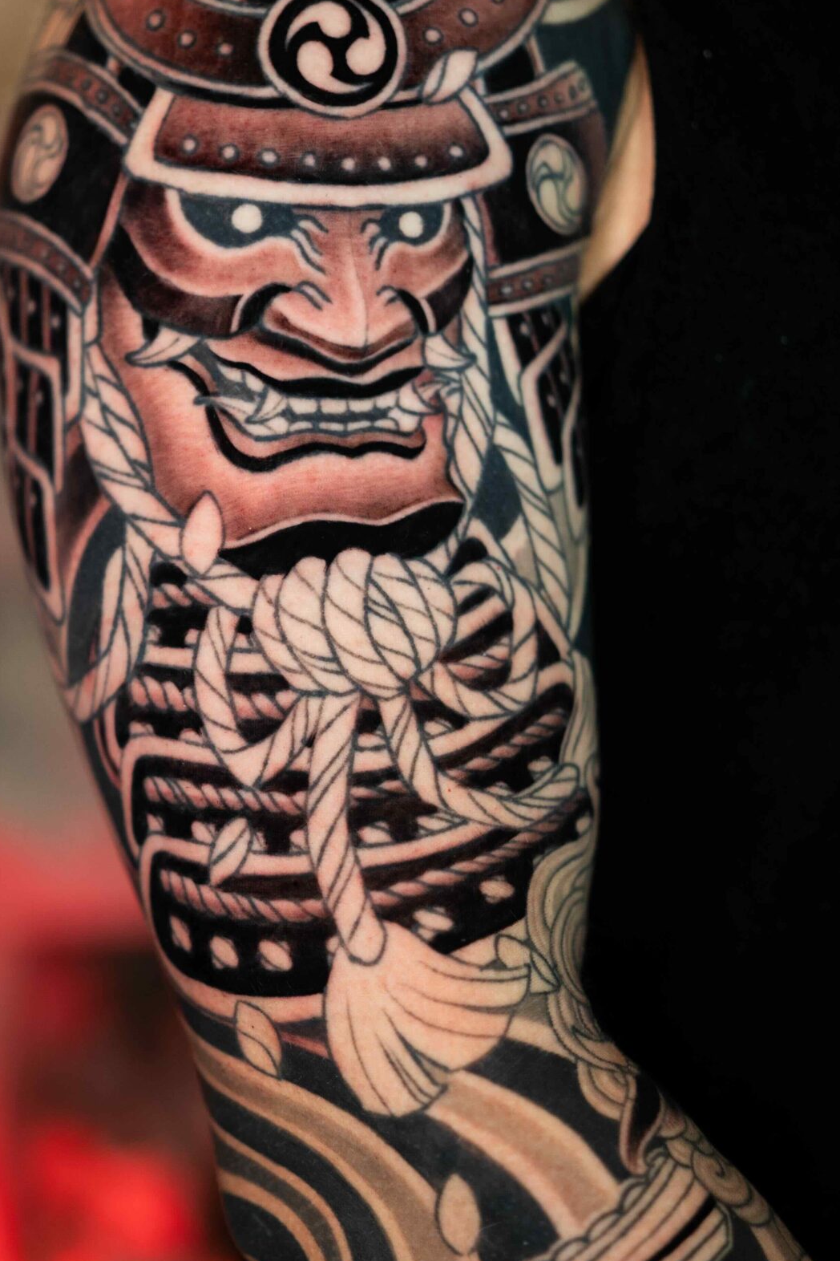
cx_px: 368
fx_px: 1995
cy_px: 605
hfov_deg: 23.8
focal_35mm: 57
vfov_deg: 35.0
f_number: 1.4
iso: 320
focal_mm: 35
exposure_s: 1/640
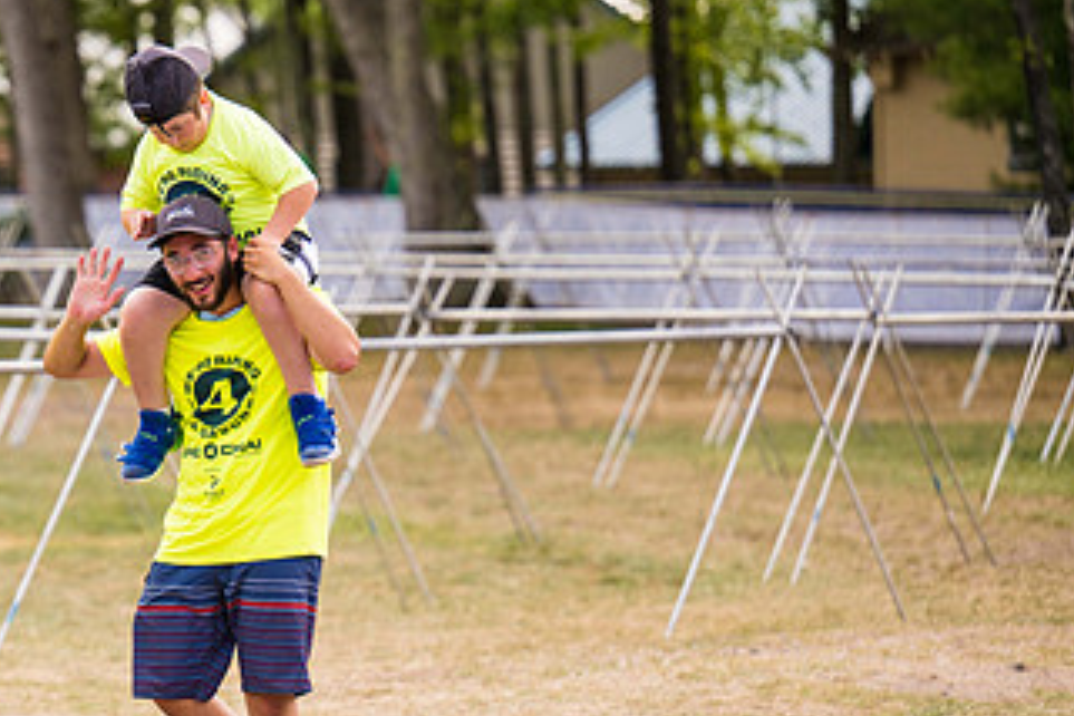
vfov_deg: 5.8
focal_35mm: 235
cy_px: 386
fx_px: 7010
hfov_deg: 8.7
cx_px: 114
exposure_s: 1/1600
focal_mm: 130
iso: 220
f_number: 2.8
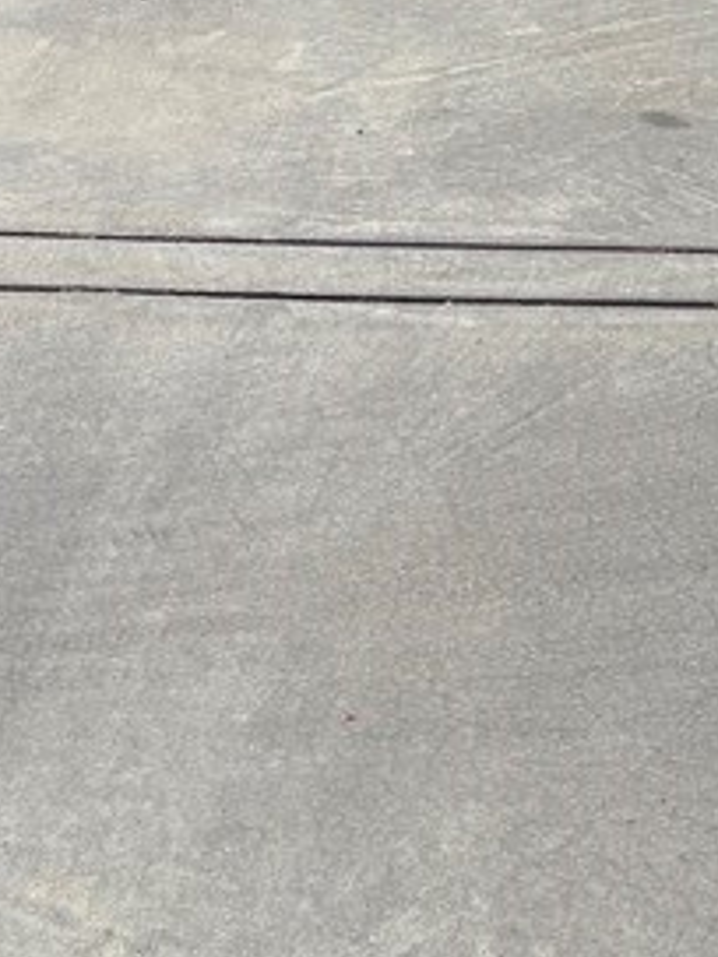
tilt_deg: -17.5
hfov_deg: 14.3
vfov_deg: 18.7
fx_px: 2710
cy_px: -260
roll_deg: -5.0
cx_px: 1014
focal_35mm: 98
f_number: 1.6
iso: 50
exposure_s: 1/6993
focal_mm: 5.96
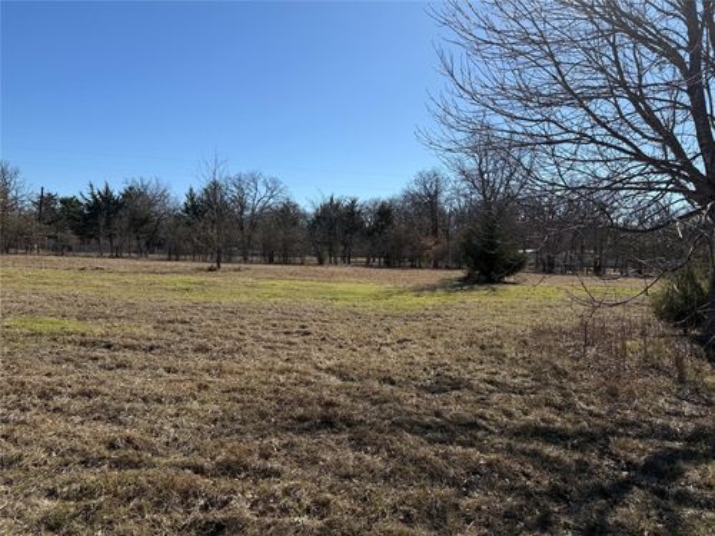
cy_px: 268
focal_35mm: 24
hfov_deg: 71.6
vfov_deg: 56.8
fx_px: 496
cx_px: 358
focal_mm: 6.76
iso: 80
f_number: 1.78
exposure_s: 1/4975
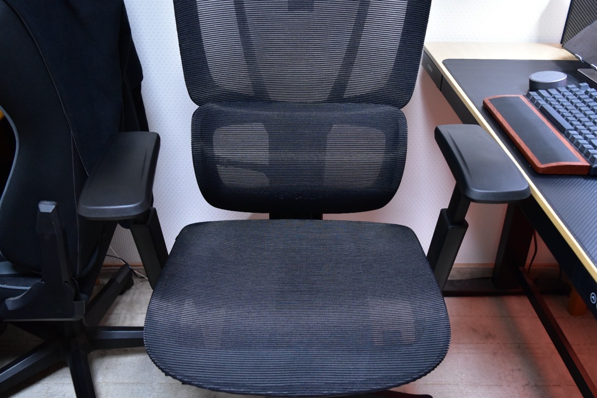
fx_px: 597
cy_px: 199
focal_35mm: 36
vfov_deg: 36.9
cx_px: 298
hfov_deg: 53.1
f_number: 5.6
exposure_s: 1/40
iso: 1600
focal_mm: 24
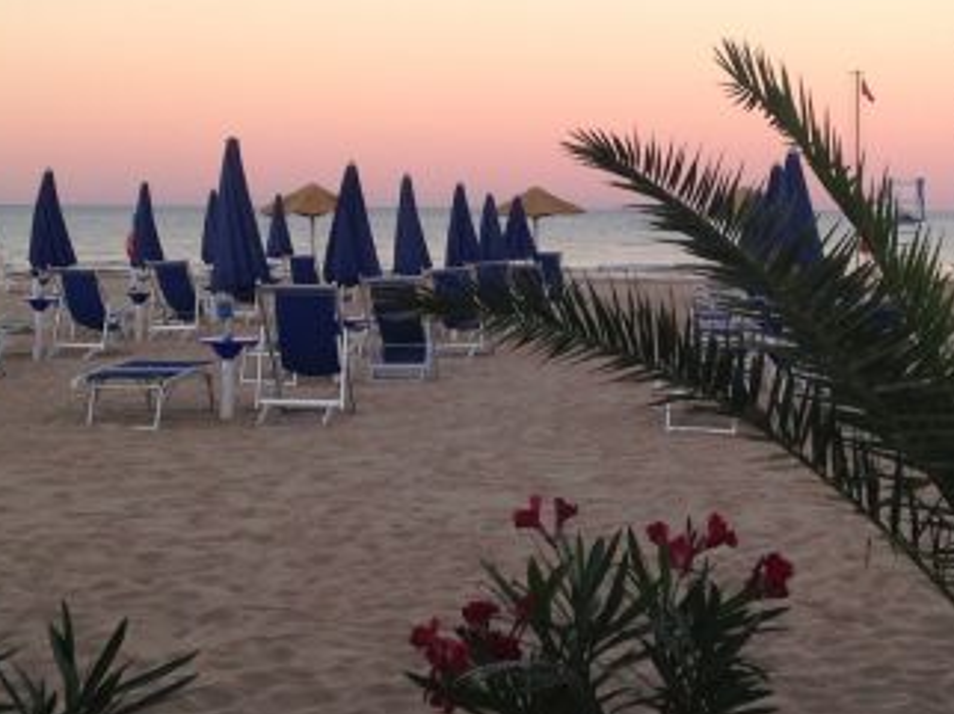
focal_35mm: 82
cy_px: 201
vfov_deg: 17.9
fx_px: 2258
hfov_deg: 23.8
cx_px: 622
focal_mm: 4.13
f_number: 2.4
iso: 50
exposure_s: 1/125
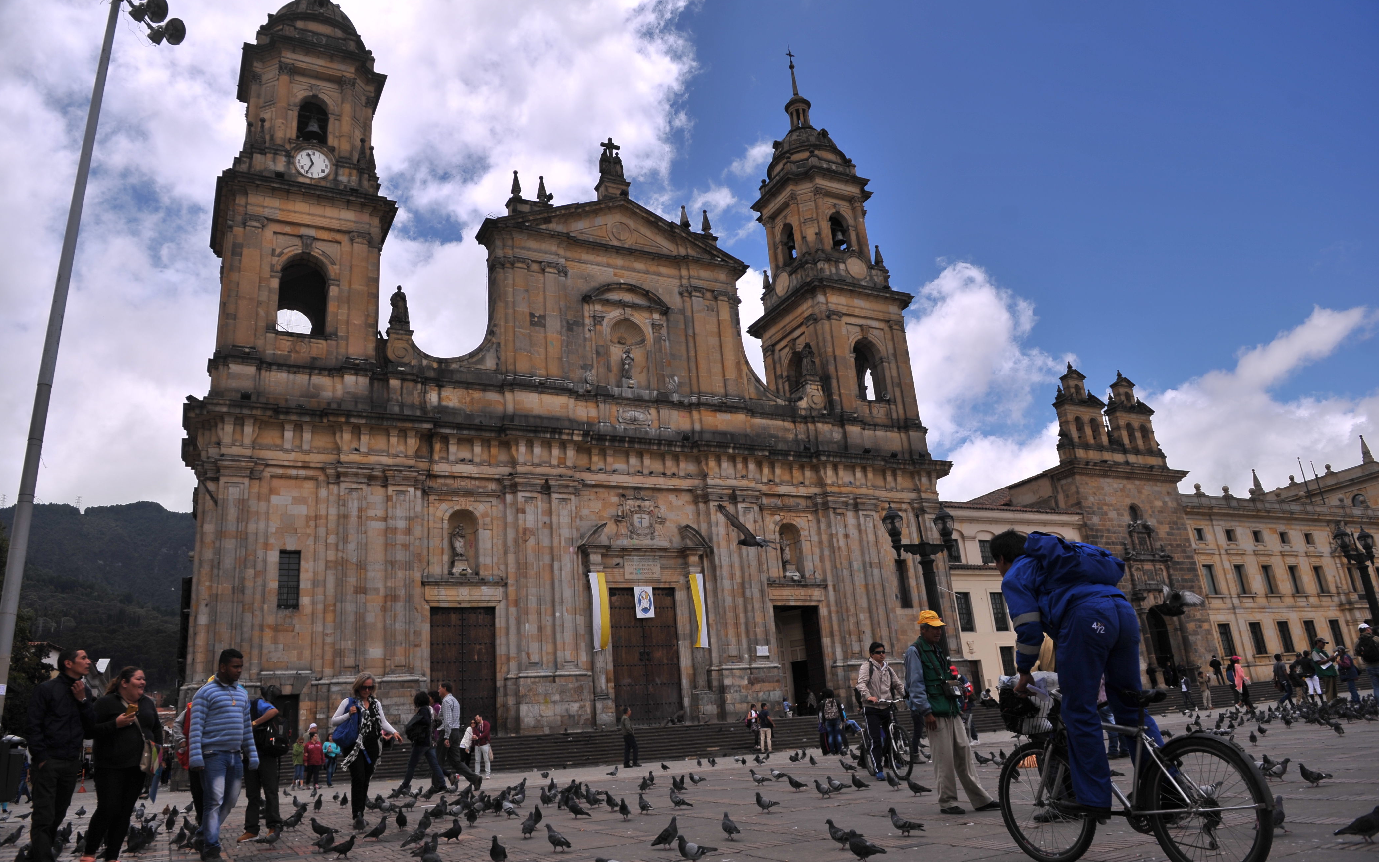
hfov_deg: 72.5
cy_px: 414
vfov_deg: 49.3
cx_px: 683
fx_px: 940
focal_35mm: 25
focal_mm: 24
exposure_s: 1/2500
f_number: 4.5
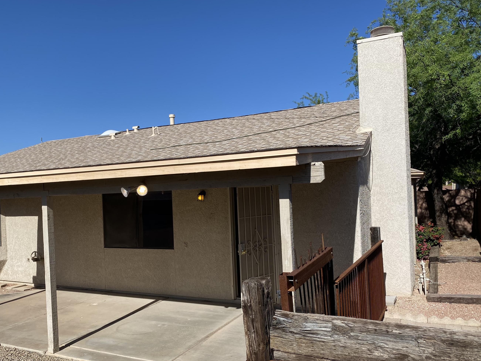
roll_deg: +2.5
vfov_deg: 46.7
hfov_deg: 59.7
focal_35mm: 30
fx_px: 417
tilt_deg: -0.4
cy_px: 203
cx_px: 206
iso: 32
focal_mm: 4.25
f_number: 1.8
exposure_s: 1/4000
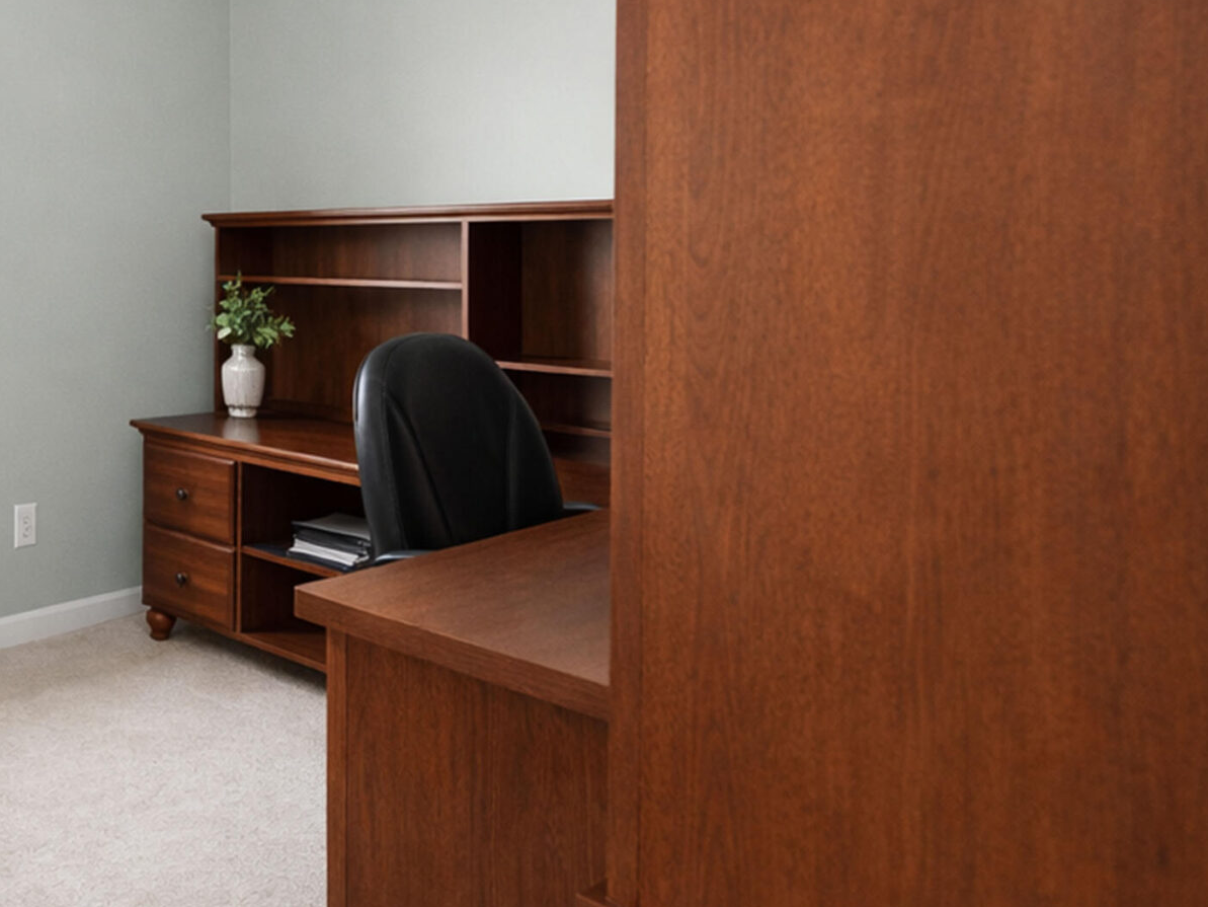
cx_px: -25
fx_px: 1152
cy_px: 237
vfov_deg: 41.8
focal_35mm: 33
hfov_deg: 45.7
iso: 64
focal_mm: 16
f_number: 4.5
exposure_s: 1/40
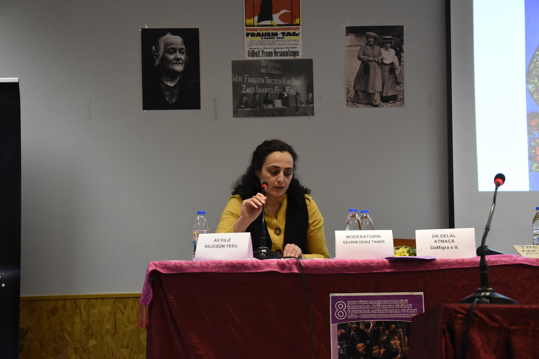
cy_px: 179
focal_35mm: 69
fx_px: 1025
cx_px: 269
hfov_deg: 29.4
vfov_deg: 19.9
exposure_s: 1/80
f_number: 4.8
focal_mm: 45
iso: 3200
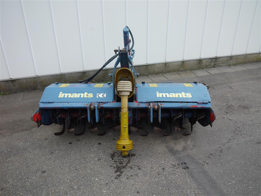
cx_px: 130
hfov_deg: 63.4
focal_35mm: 28
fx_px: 211
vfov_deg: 49.8
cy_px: 98
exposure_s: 1/320
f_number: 3.5
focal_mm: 14
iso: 160
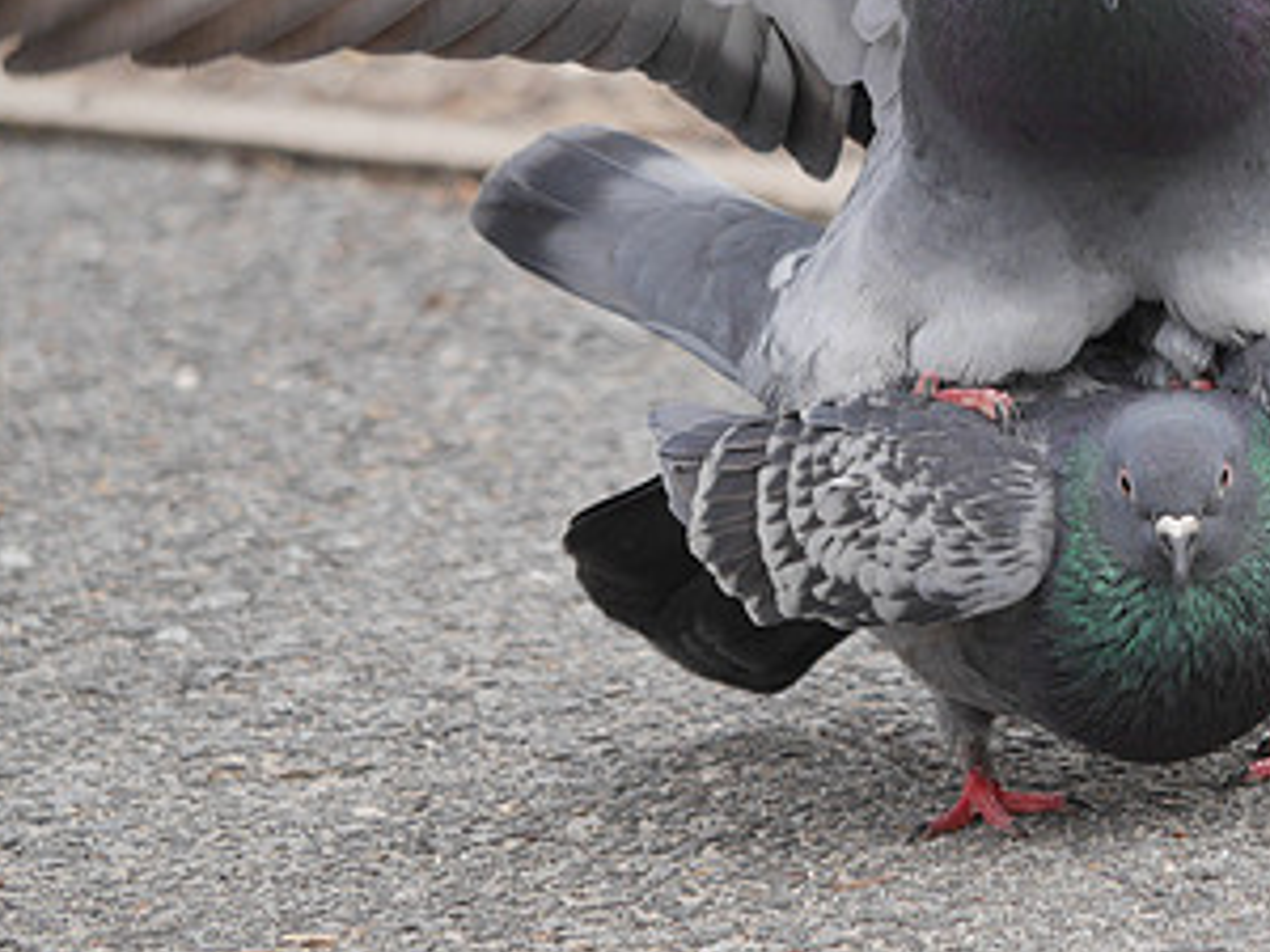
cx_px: 1130
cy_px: 324
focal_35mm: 708
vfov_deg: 2.1
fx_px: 25975
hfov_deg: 2.8
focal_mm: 183
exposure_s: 1/500
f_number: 4.8
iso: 320
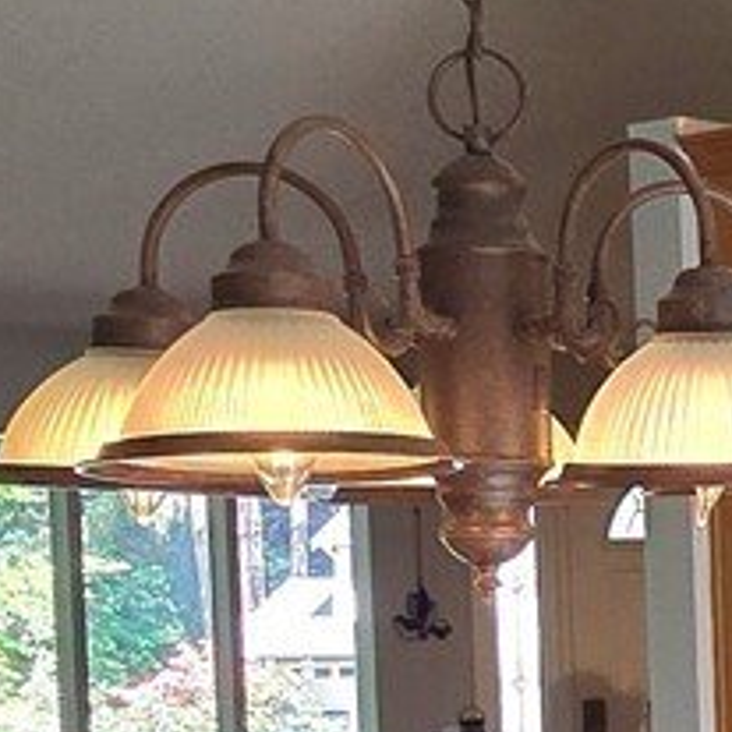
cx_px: 1446
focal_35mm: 89
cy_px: 633
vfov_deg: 19.2
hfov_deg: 15.6
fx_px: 2129
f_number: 2.2
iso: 80
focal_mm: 2.2
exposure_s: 1/120
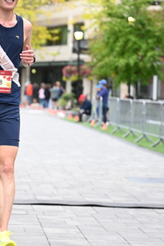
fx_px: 937
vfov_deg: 15.0
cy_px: 116
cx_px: 5
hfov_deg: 9.9
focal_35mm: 137
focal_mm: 70
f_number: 2.8
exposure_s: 1/1250
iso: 1600
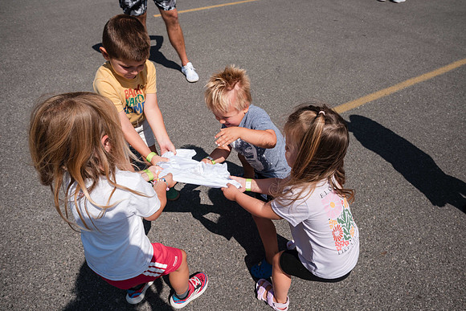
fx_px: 303
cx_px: 239
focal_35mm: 23
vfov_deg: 54.3
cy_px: 149
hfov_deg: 75.1
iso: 100
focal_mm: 22
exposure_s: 1/500
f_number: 8
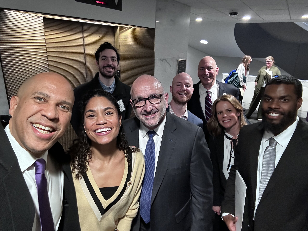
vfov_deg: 58.9
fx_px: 205
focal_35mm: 23
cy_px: 116
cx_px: 154
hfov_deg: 73.9
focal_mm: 2.69
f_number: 1.9
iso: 250
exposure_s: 1/40
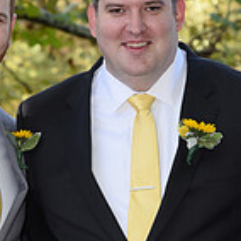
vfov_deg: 5.9
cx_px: 118
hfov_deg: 5.9
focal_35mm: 296
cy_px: 304
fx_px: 2332
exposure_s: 1/200
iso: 640
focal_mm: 85
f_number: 5.6
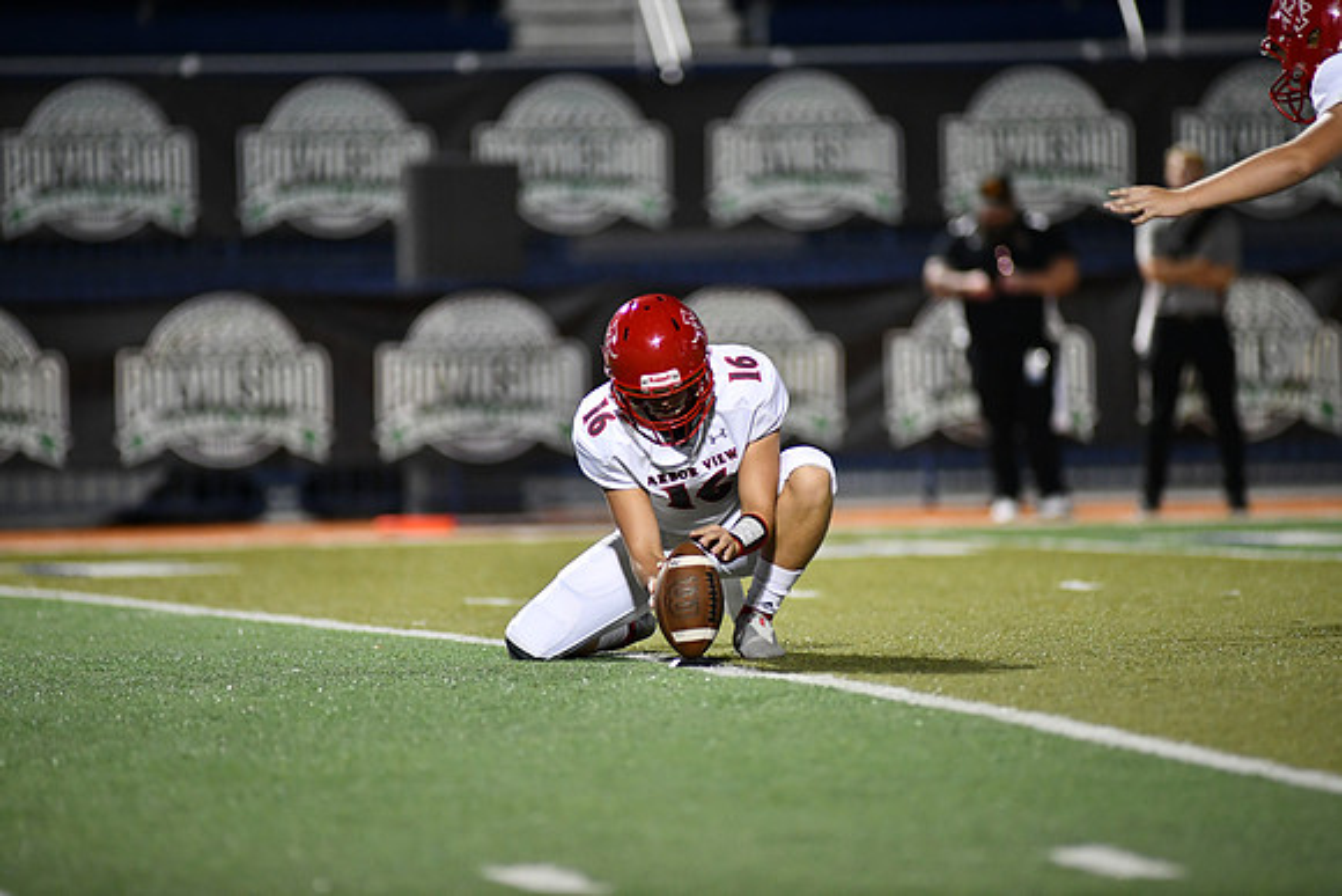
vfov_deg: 4.6
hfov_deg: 6.9
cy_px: 448
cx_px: 671
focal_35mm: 300
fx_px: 11185
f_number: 2.8
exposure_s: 1/1000
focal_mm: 300
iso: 4000
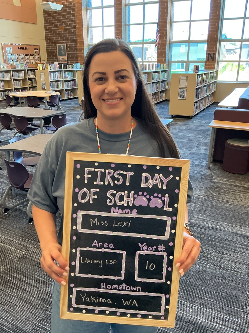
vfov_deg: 61.7
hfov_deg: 48.2
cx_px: 124
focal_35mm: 29
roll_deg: +1.0
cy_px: 166
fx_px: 278
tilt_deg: -20.5
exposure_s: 1/60
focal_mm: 3
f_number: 1.8
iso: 64
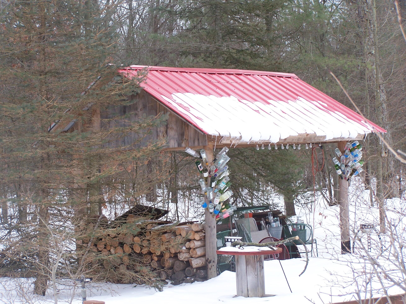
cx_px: 203
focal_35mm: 105
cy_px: 152
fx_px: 1232
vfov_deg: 14.1
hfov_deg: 18.7
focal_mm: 17.5
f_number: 3.2
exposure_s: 1/250
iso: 80
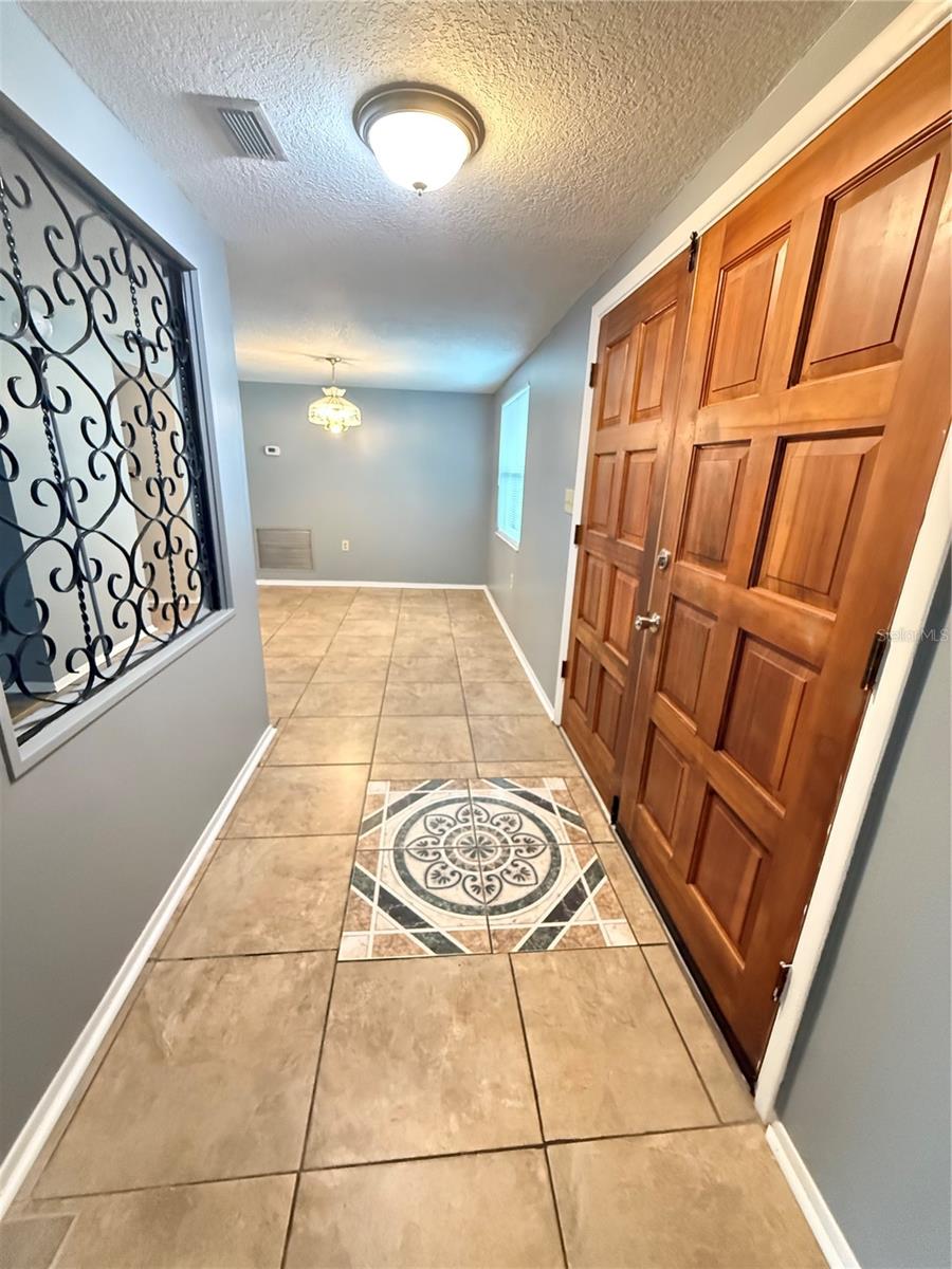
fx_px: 513
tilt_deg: -17.1
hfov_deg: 85.7
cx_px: 476
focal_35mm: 14
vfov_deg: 102.1
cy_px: 634
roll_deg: -2.6
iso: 1250
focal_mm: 2.22
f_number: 2.2
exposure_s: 1/60
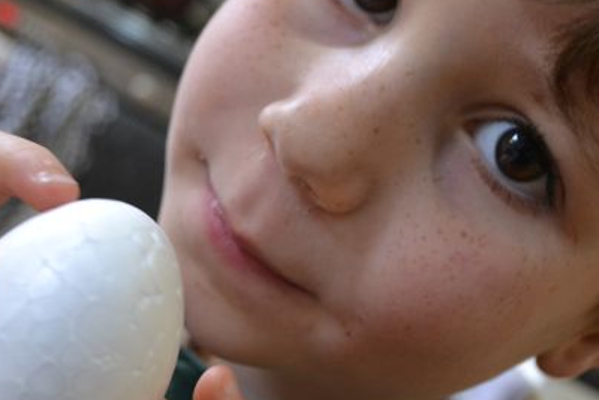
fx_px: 1198
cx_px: 249
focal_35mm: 72
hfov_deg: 28.0
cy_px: 230
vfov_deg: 18.9
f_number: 4.5
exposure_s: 1/30
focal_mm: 30
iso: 1250
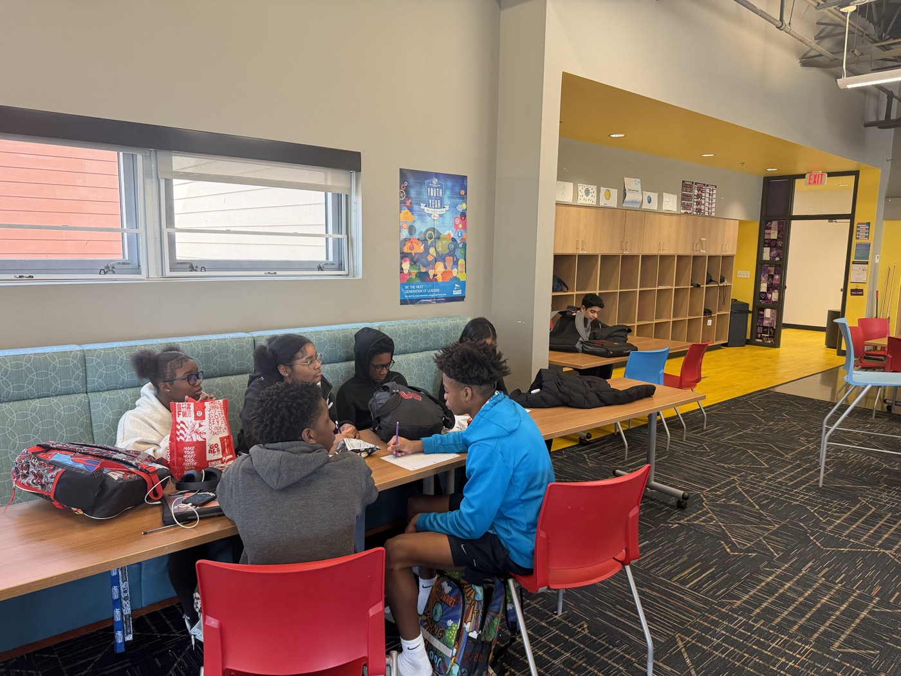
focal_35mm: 24
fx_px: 625
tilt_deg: -6.4
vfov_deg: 56.8
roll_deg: -1.1
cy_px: 338
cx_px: 450
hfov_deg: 71.6
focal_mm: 6.76
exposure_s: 1/120
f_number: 1.78
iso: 250
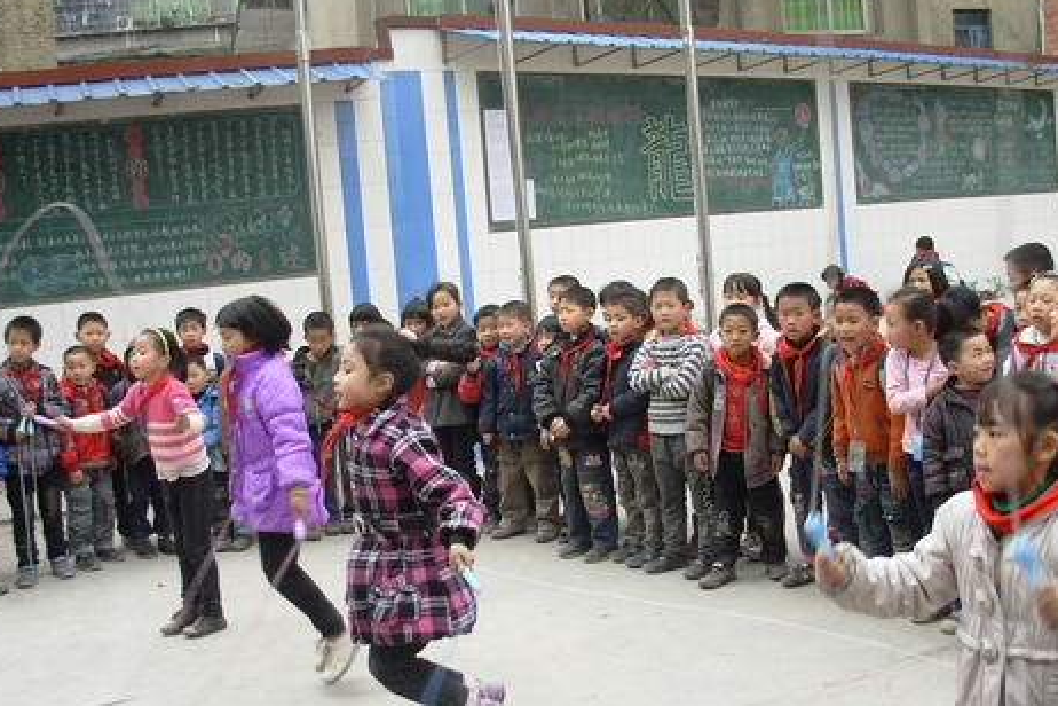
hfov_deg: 41.8
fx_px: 1381
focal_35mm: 47
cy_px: 447
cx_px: 595
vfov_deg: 28.5
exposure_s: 1/157
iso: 50
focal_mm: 6.3
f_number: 2.9
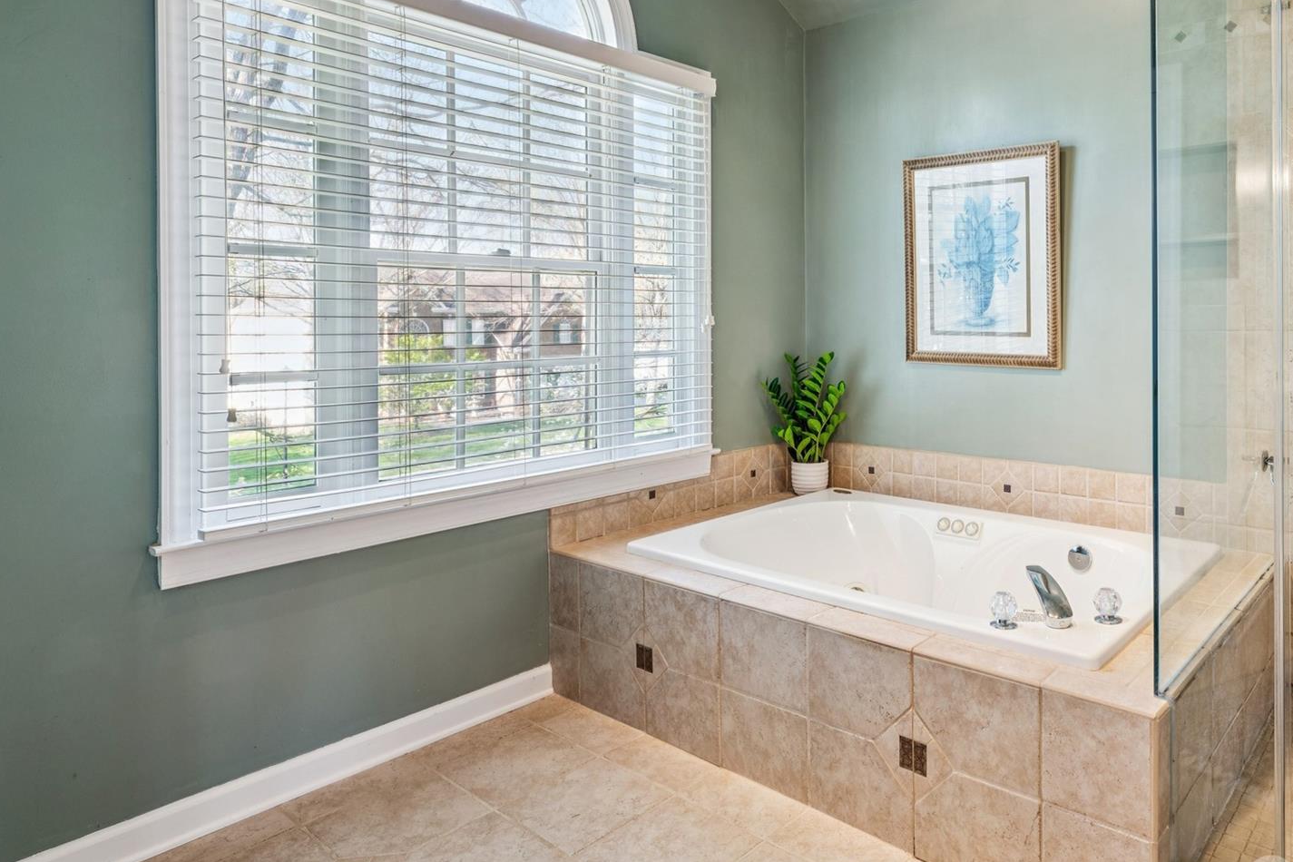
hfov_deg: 73.1
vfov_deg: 54.0
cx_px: 864
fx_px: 836
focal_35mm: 23
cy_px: 329
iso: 100
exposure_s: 1/2
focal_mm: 16.2
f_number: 10
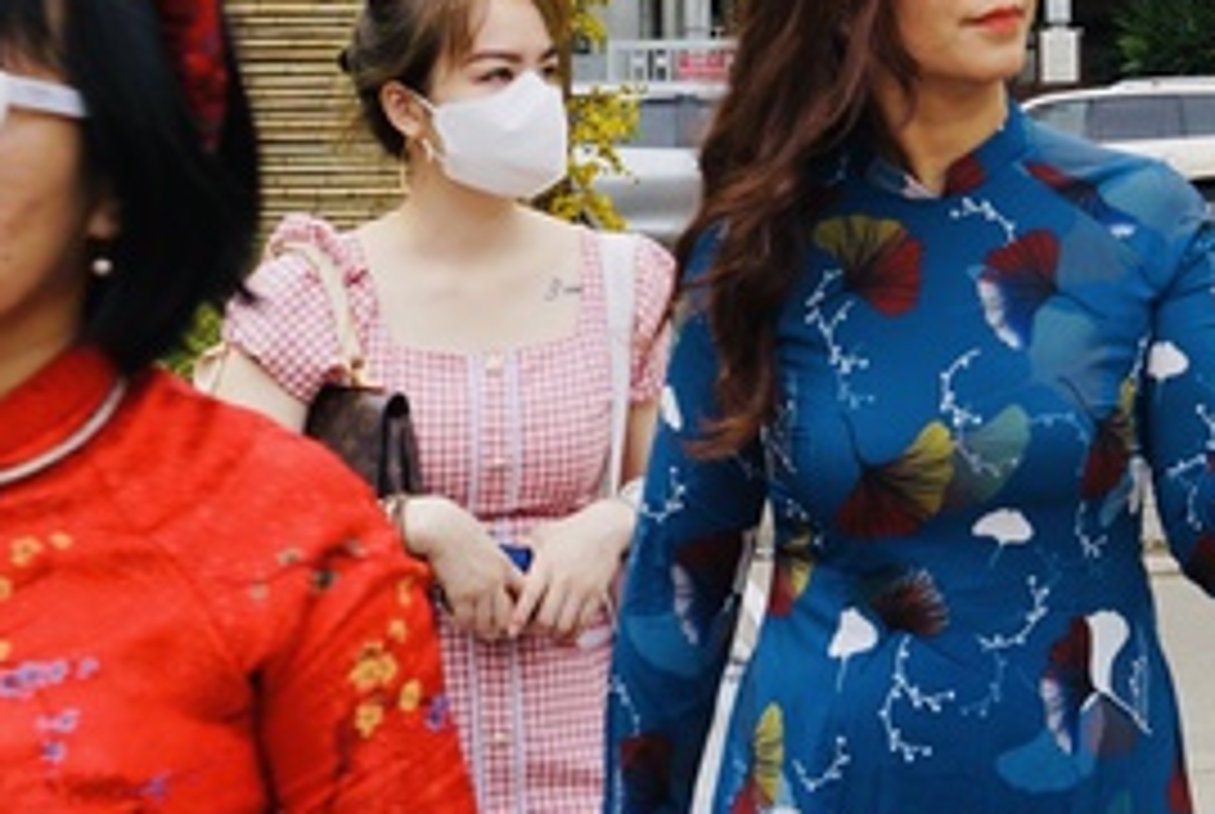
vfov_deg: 13.5
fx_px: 3381
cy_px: -40
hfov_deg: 20.1
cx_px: 1022
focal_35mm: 100
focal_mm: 37
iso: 100
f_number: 9
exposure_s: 1/100
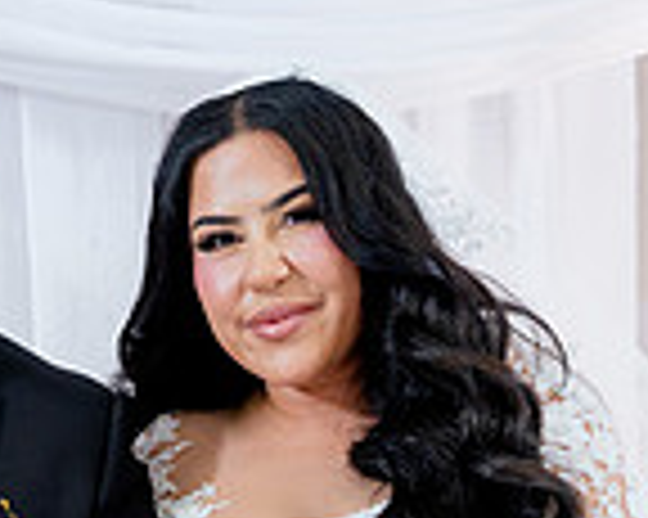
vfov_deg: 10.1
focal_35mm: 151
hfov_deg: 12.7
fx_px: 2894
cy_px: 597
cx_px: 117
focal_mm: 40
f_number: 2.8
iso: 800
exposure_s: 1/160
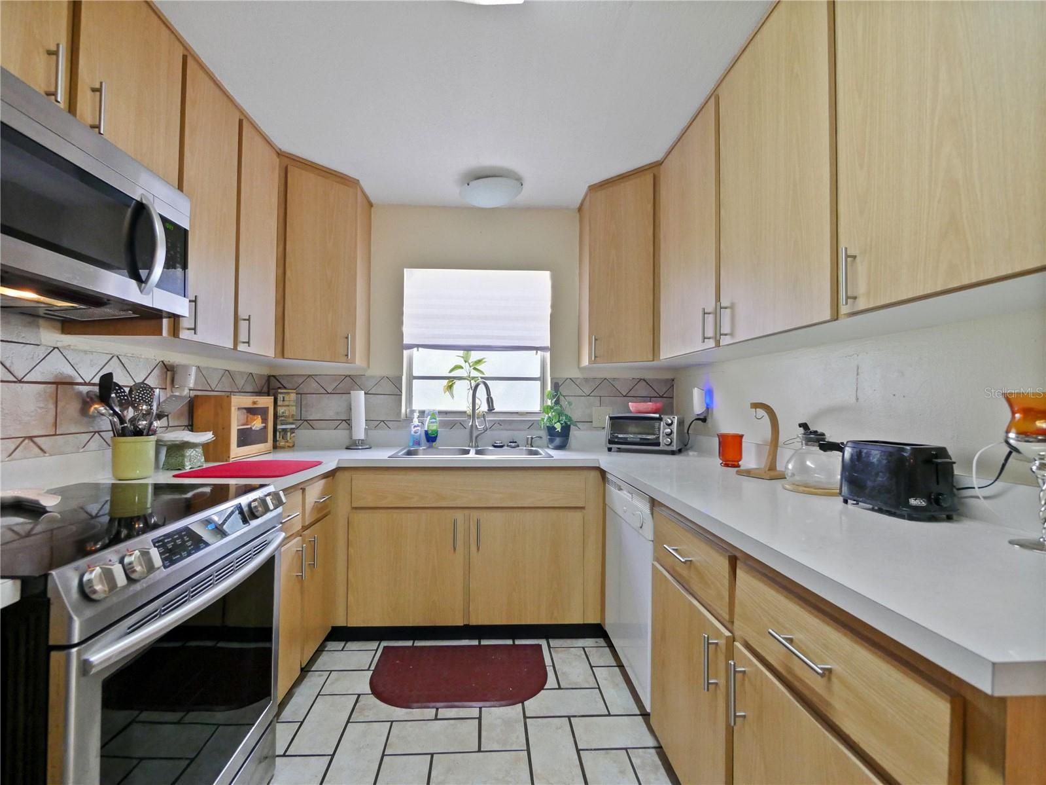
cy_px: 392
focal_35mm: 14
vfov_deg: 85.7
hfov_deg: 102.1
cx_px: 523
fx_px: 423
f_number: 4
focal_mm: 7
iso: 2000
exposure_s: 1/60
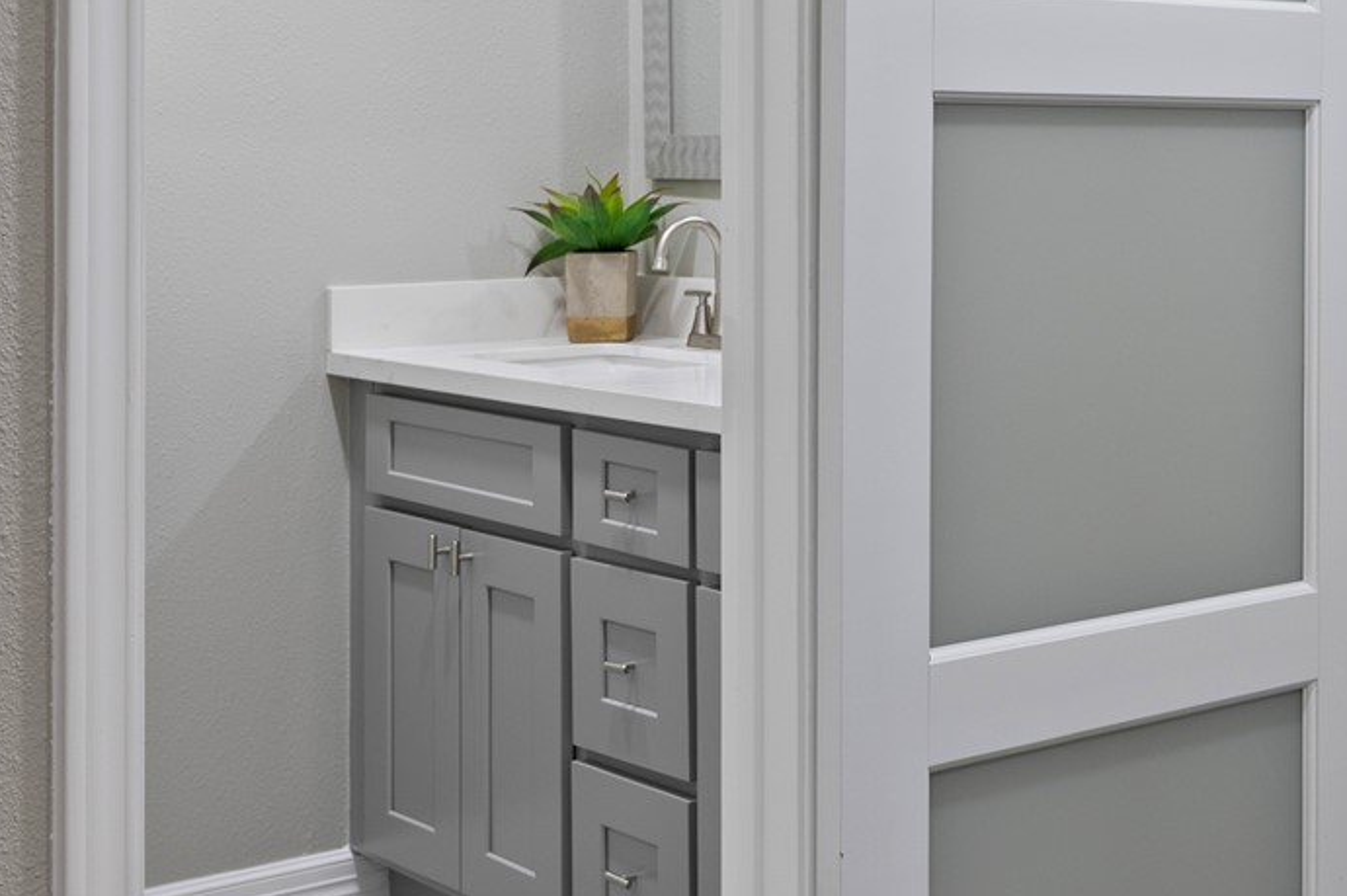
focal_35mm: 63
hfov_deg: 31.5
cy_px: 154
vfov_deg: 21.2
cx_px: 972
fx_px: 2355
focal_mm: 20
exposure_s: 1/3
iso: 125
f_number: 6.3
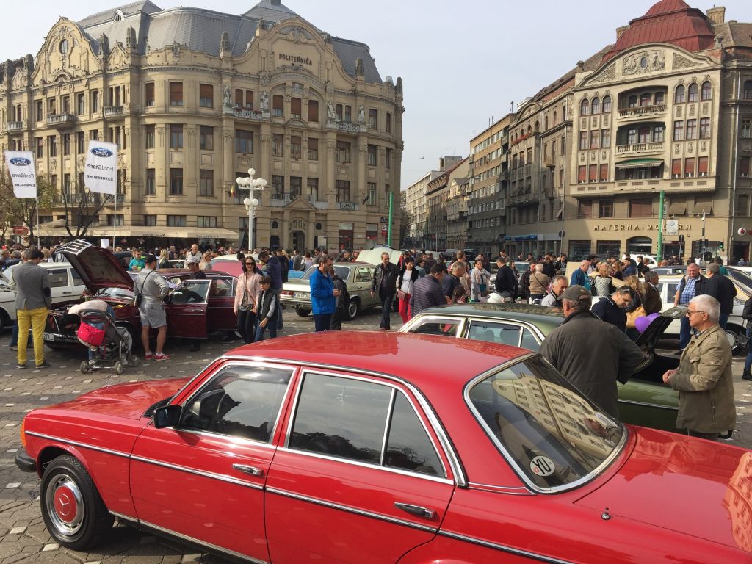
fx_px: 630
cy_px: 282
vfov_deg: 48.2
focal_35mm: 29
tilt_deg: -2.8
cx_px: 376
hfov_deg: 61.7
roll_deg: -1.2
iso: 32
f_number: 2.2
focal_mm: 4.15
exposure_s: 1/1799
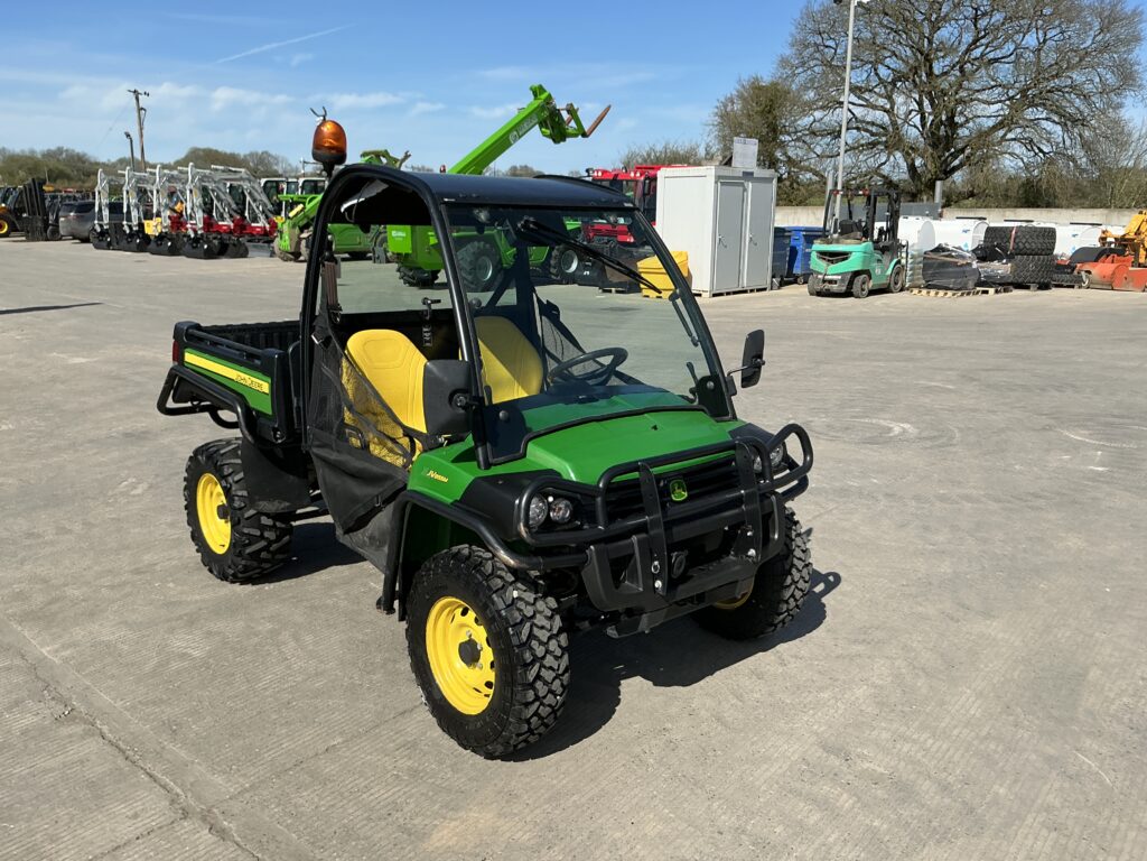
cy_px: 430
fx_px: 928
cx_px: 574
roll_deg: +0.5
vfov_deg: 49.7
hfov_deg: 63.4
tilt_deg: -11.8
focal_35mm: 28
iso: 25
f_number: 1.8
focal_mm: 3
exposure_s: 1/2227
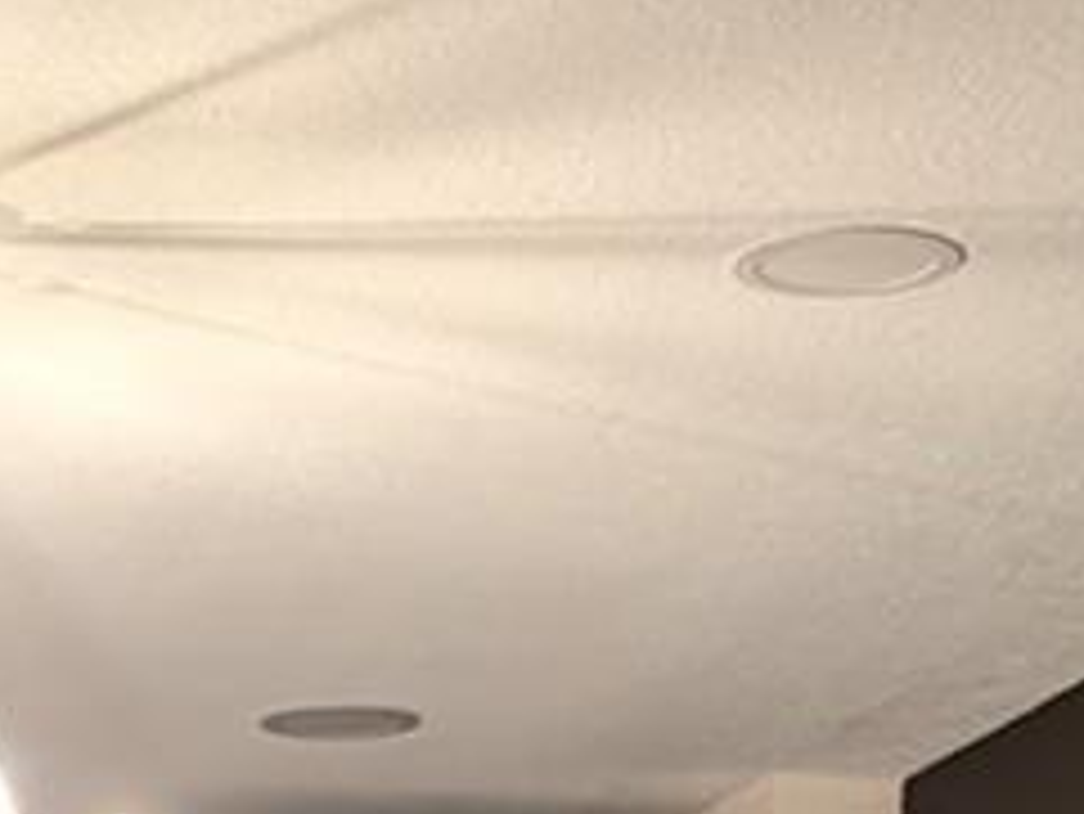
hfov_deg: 12.4
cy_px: 1965
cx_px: 184
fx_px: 4982
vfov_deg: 8.5
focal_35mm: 159
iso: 469
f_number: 1.68
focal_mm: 6.9
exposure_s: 1/120
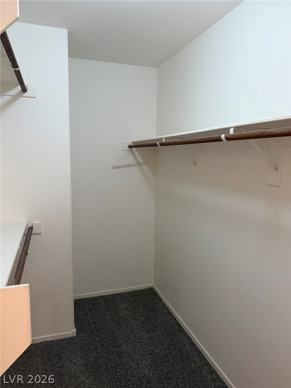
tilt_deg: -5.7
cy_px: 194
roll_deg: -0.3
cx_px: 146
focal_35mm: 24
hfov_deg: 56.8
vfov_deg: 71.6
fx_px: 269
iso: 500
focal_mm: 6.76
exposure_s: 1/60
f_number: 1.78
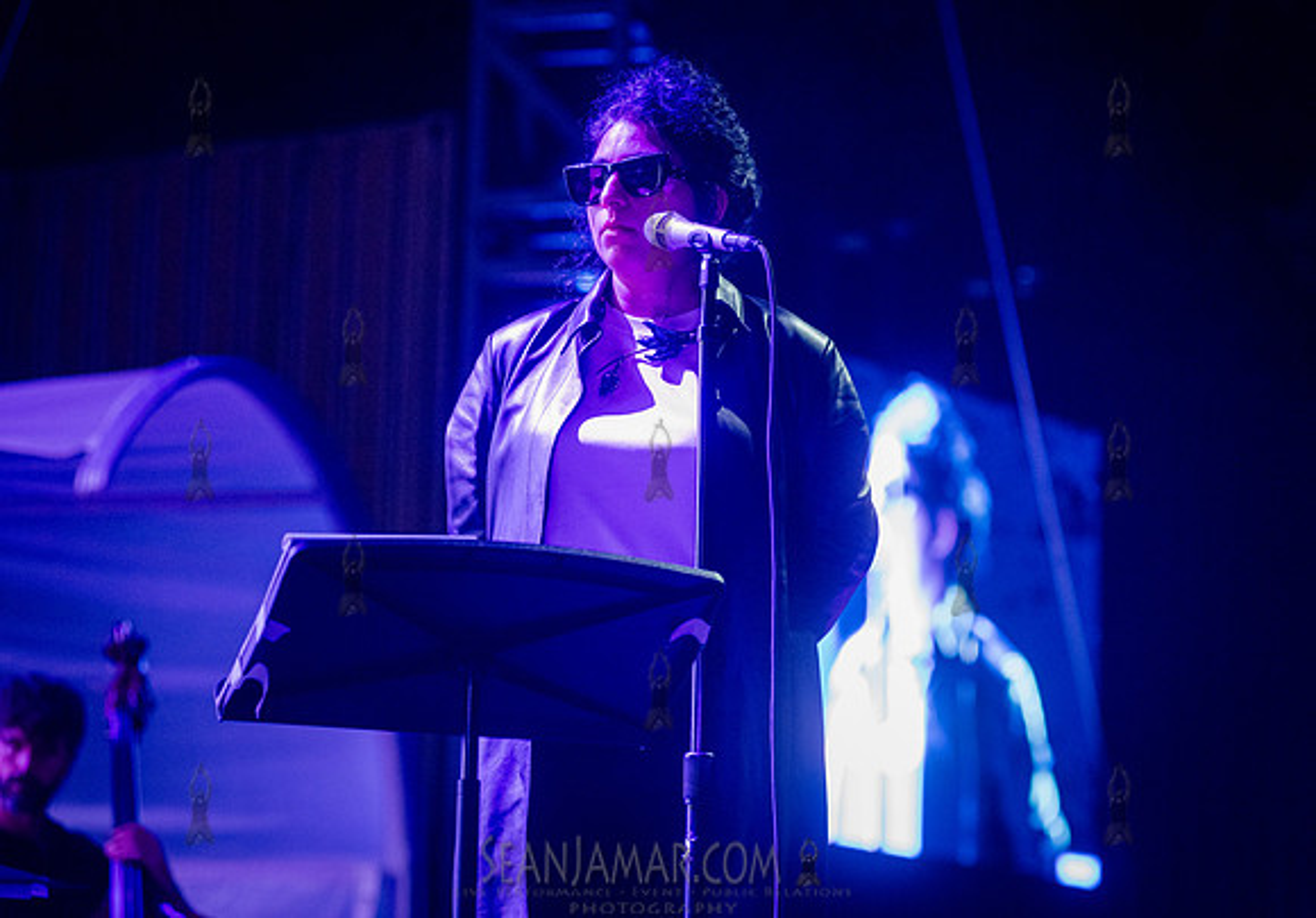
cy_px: 433
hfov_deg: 13.7
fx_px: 5458
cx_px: 721
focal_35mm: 147
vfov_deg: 9.6
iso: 5000
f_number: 4
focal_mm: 135
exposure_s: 1/200
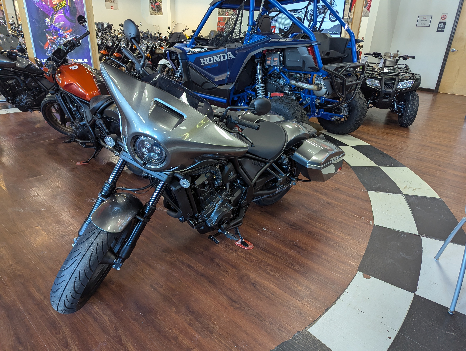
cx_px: 233
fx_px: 324
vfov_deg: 56.9
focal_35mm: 24
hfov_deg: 71.5
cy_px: 176
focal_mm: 6.81
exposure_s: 1/120
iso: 400
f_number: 1.85
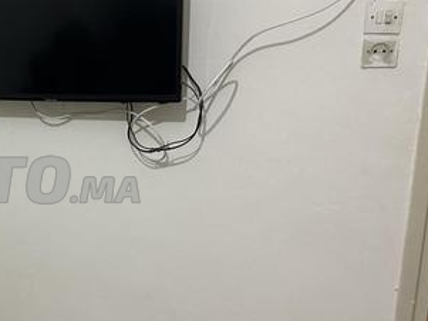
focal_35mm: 51
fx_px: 631
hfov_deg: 34.3
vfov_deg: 28.6
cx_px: 6
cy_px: 179
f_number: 1.78
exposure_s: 1/50
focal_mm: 6.86
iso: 400
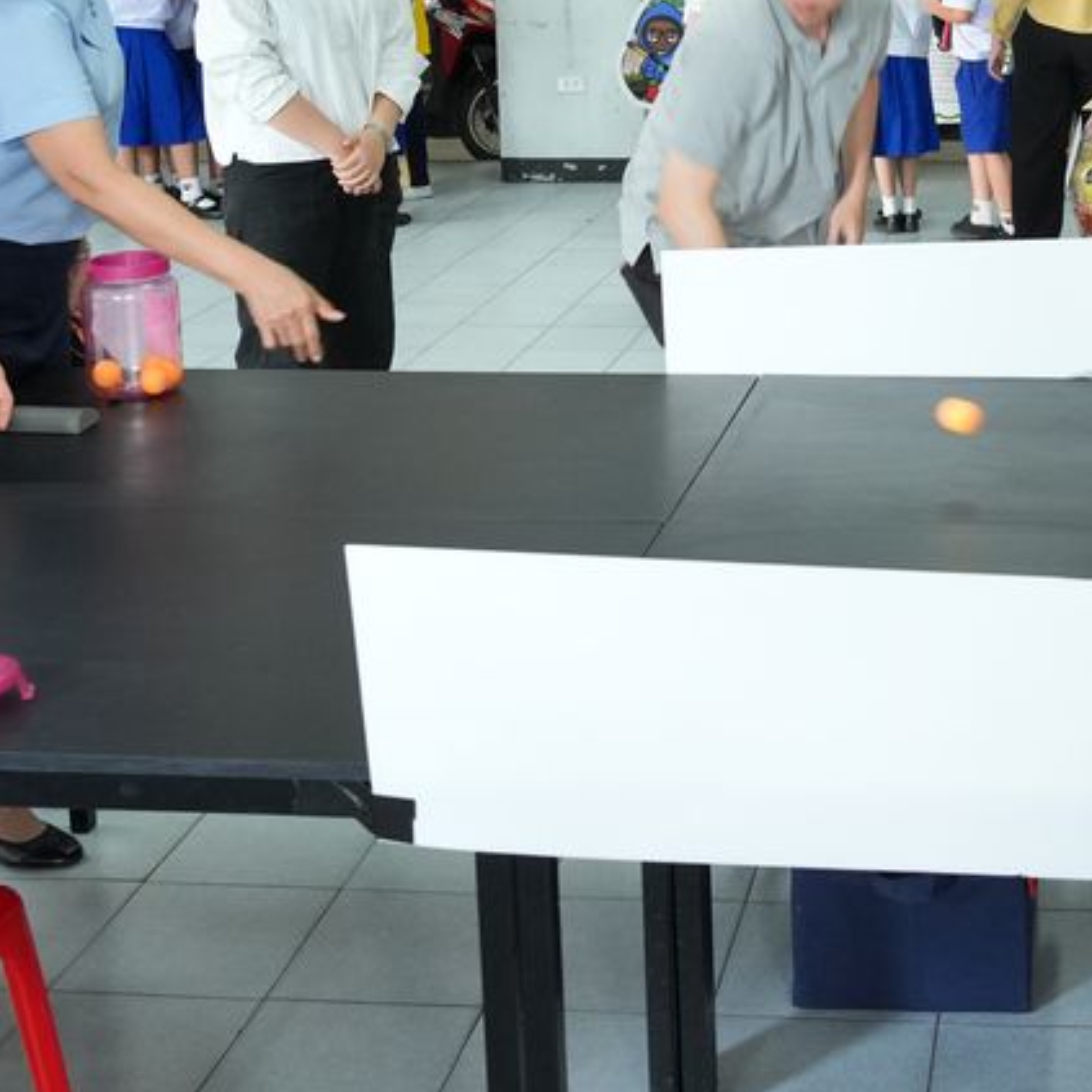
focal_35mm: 61
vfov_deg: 27.3
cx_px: 936
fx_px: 2177
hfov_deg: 27.4
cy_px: 139
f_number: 3.5
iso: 1600
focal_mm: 18
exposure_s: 1/80
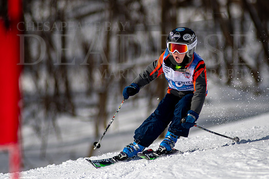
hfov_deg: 4.1
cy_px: 81
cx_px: 152
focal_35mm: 509
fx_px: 3803
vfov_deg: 2.7
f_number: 2.8
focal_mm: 300
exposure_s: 1/6400
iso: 100
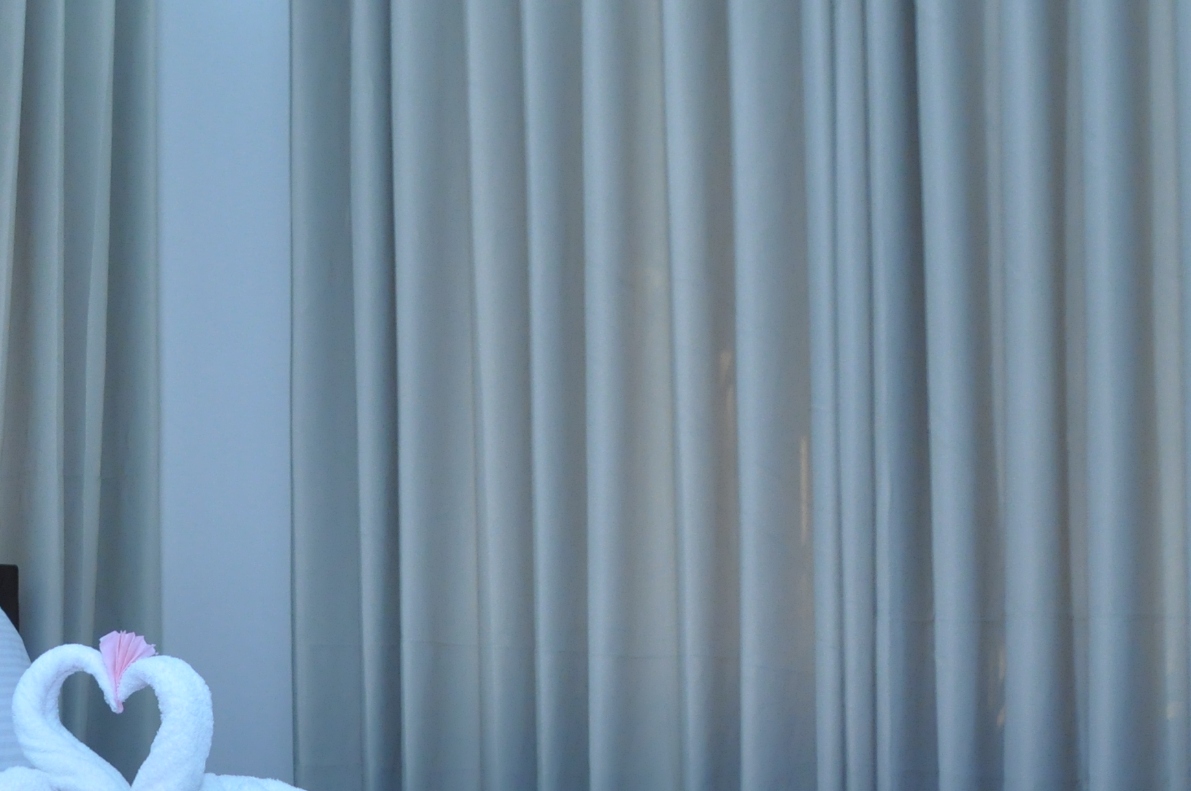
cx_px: 90
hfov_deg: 30.3
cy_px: 623
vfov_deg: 21.3
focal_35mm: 63
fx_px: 2082
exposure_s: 1/100
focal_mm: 18
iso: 1000
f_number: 5
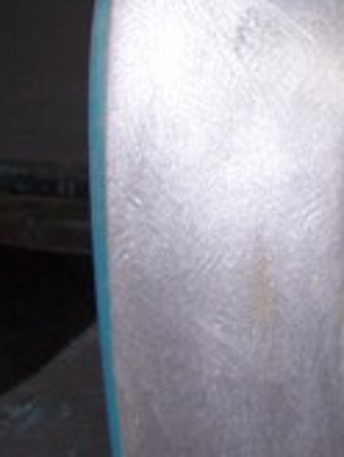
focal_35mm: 123
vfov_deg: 15.4
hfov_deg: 11.8
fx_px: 1628
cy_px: -90
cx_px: 413
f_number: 2.8
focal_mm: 6.3
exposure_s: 1/60
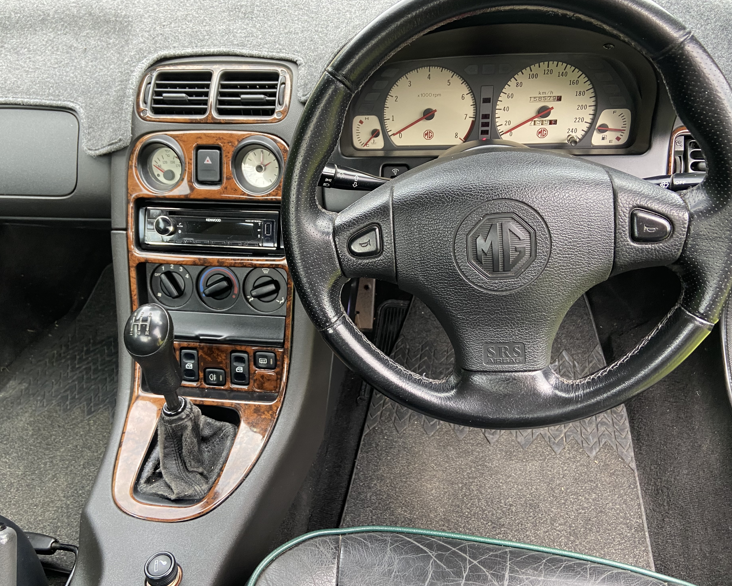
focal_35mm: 28
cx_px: 351
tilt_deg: -31.4
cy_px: 288
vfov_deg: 51.5
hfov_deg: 62.2
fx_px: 607
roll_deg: +10.7
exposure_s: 1/93
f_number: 1.8
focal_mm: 4.25
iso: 125
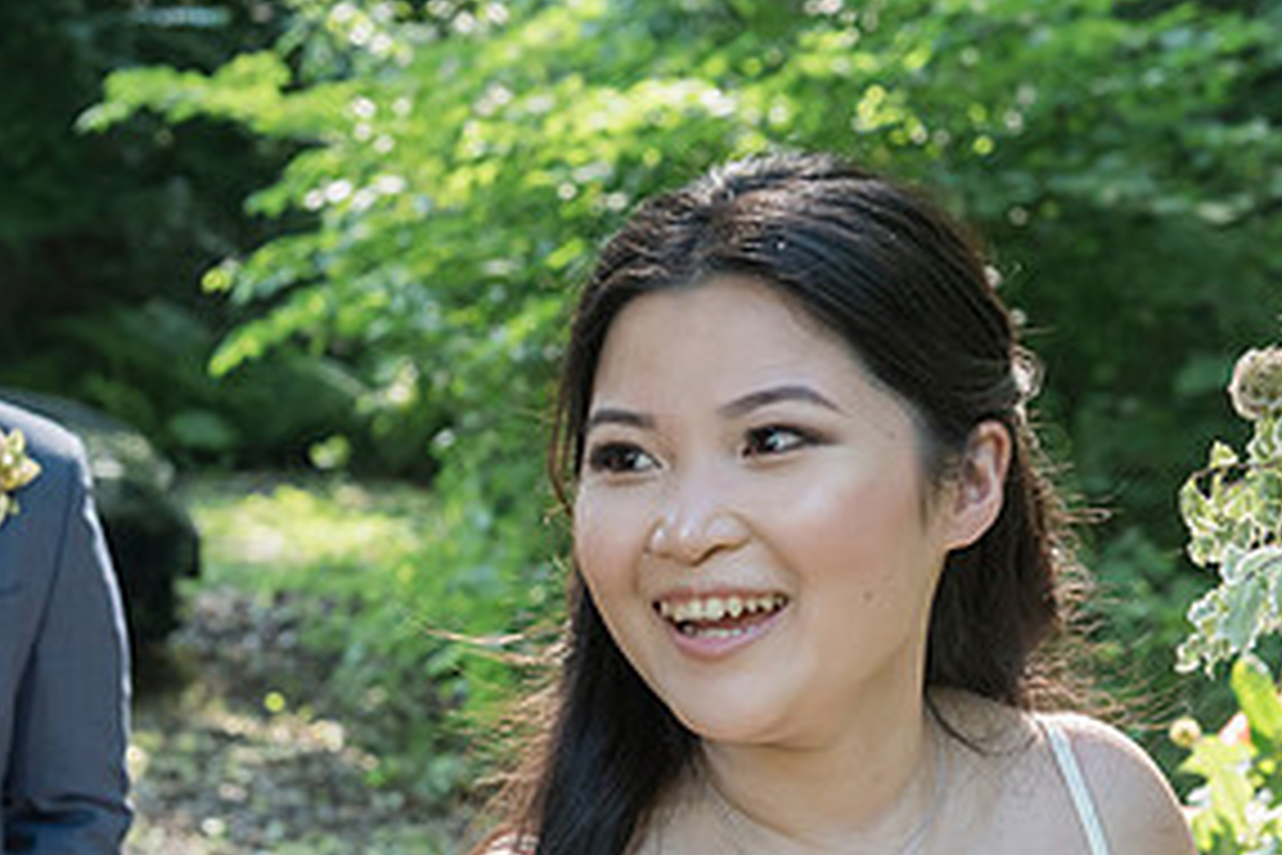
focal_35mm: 112
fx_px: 3988
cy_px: 470
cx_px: 760
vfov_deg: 12.2
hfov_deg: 18.2
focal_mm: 55
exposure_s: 1/400
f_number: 4.5
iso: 1000
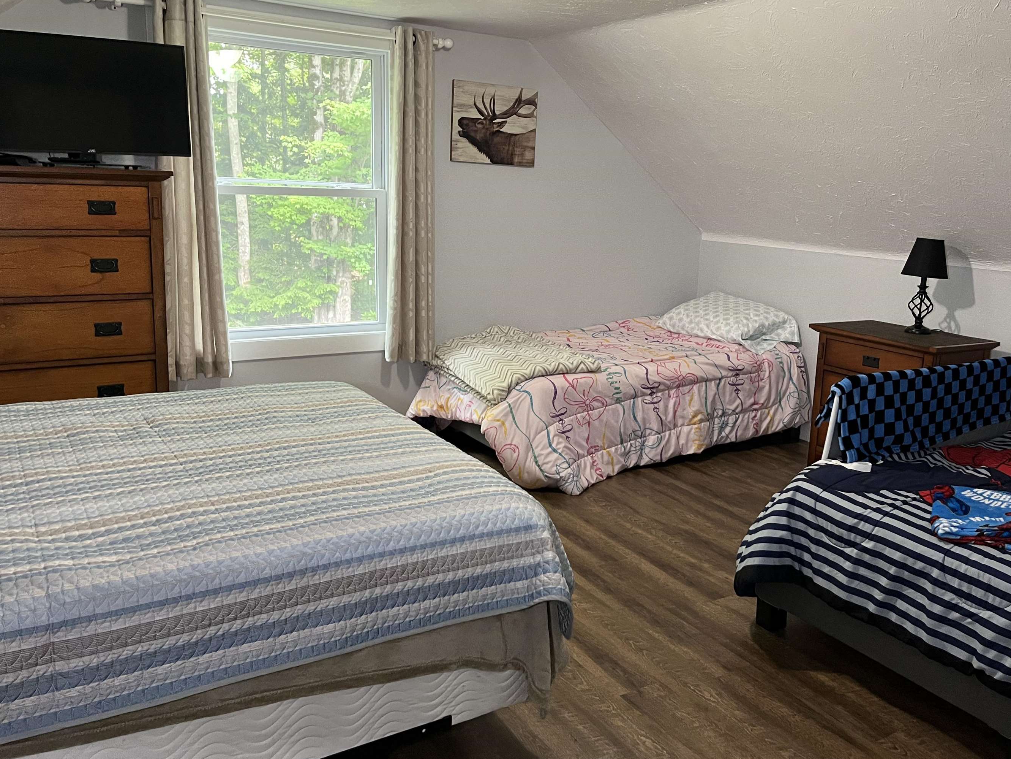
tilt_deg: -10.8
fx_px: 876
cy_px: 369
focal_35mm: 30
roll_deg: -1.7
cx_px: 558
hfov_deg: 59.8
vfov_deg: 46.8
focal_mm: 5.1
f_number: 1.6
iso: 320
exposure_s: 1/60
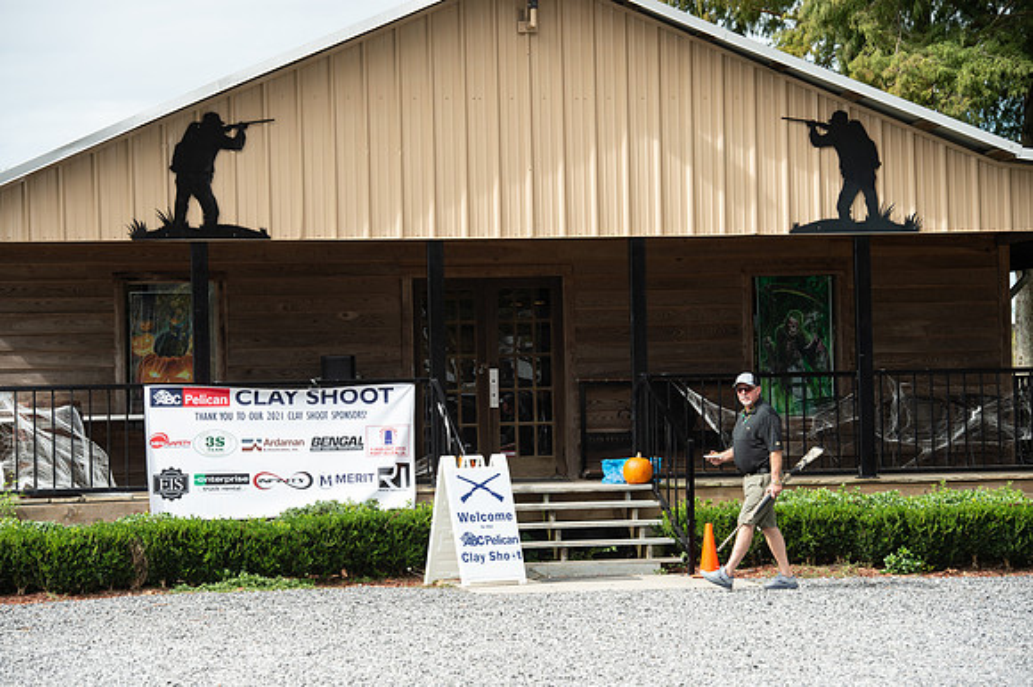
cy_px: 344
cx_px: 516
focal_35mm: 120
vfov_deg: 11.4
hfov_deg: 17.1
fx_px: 3441
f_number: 6.3
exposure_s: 1/250
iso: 100
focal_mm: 120
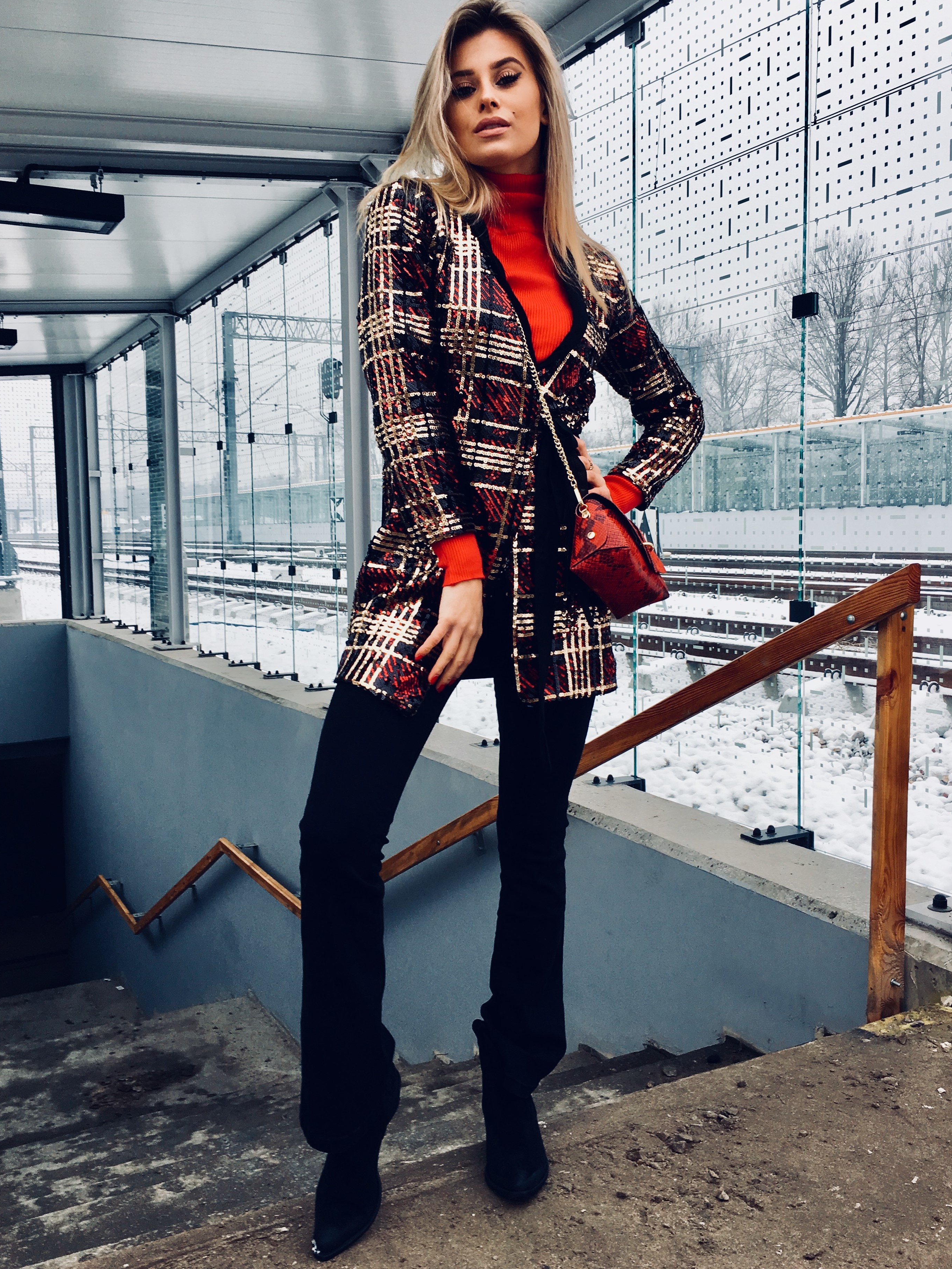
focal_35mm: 30
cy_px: 632
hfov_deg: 46.8
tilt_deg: -5.4
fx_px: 1100
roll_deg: +0.0
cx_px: 460
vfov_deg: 60.0
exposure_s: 1/155
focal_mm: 4.15
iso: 25
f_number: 2.2
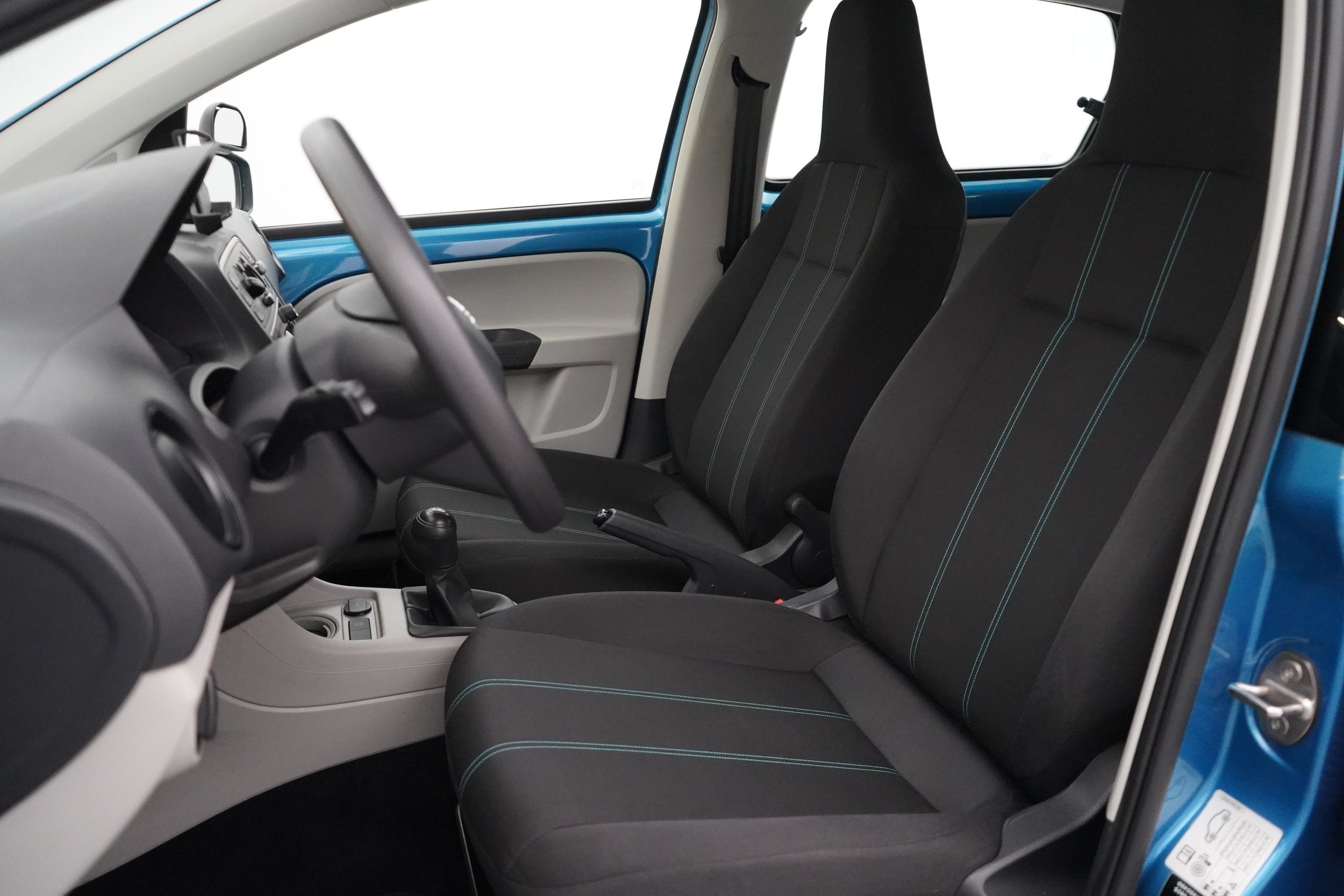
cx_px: 672
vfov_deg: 46.4
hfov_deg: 65.5
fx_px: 1045
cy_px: 448
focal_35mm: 28
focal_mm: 28
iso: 10000
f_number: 3.5
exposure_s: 1/160
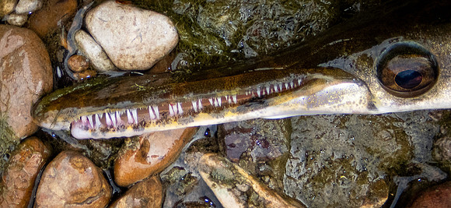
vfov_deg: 9.5
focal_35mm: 109
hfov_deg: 20.3
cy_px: 111
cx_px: 323
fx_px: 1251
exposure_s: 1/80
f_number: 11
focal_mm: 11.88
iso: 200
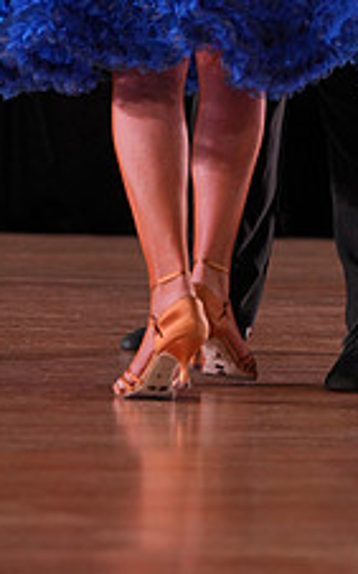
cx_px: 212
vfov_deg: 6.0
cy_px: -157
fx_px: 5439
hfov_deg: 3.8
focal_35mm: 348
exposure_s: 1/400
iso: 1000
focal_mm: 133
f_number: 4
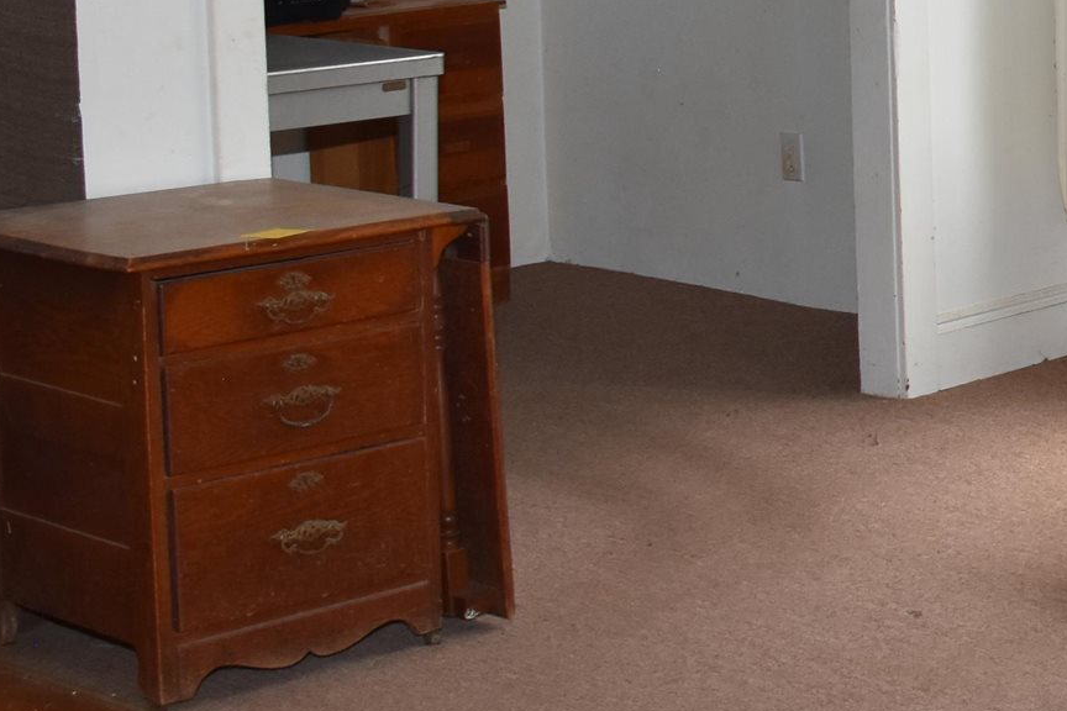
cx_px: 1604
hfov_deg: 18.7
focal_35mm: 96
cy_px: -181
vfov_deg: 13.8
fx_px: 2845
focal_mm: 18
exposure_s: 1/60
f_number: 4
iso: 500
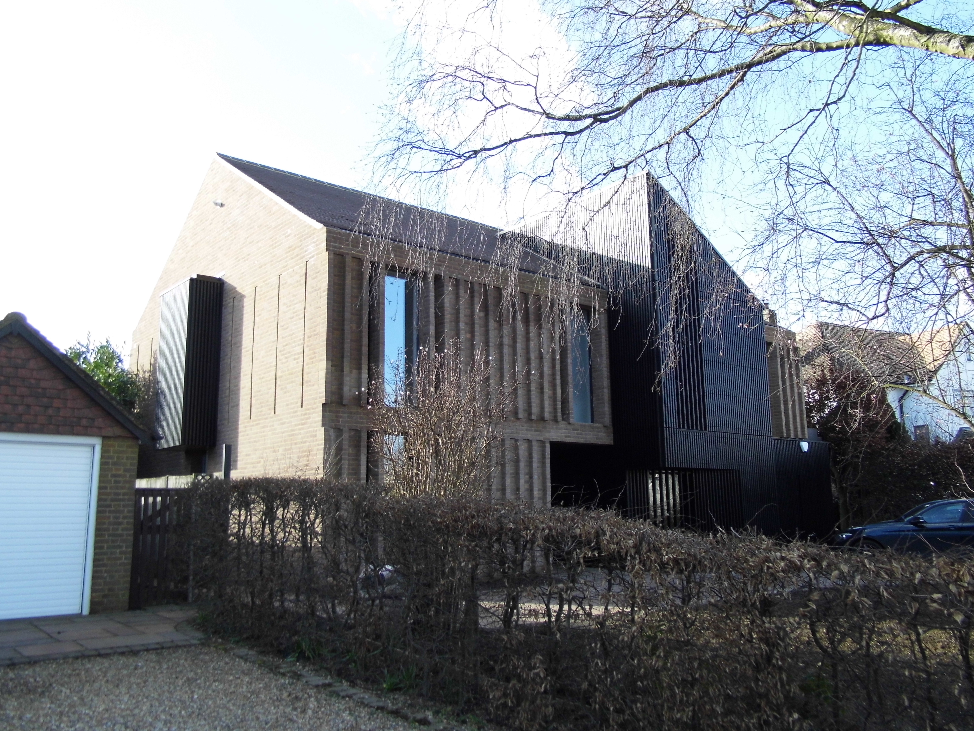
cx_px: 487
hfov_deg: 61.7
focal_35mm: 29
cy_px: 366
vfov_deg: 48.2
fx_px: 816
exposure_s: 1/250
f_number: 3.2
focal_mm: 5.2
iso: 100
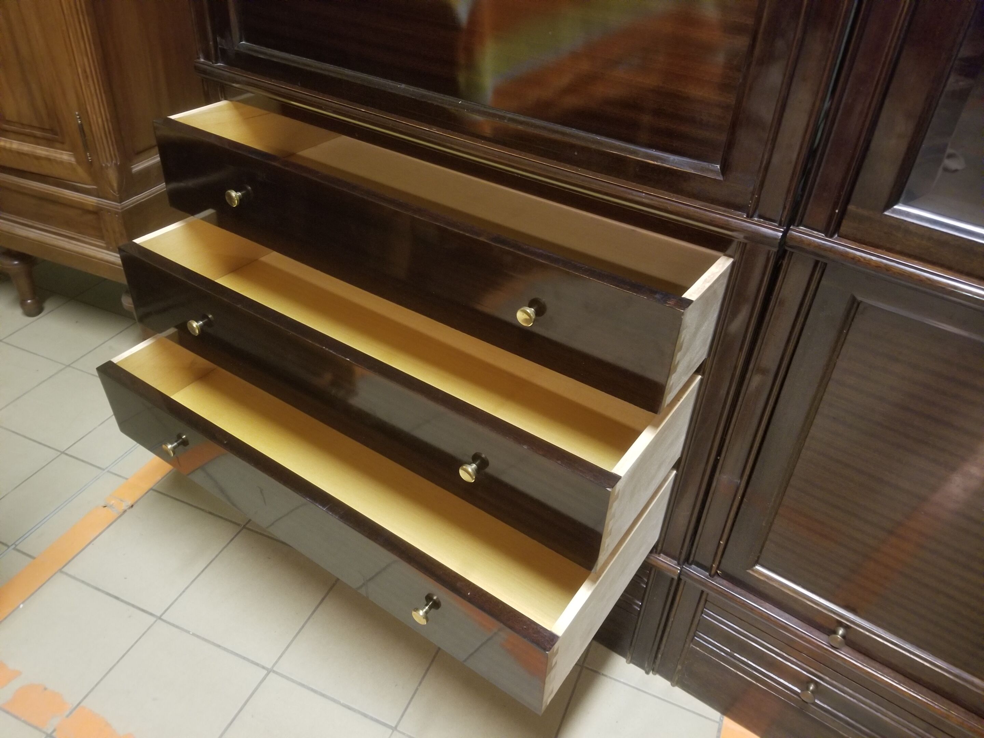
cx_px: 492
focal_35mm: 26
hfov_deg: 67.3
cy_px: 369
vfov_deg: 53.1
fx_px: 739
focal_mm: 4.25
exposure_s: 1/10
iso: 500
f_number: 1.7
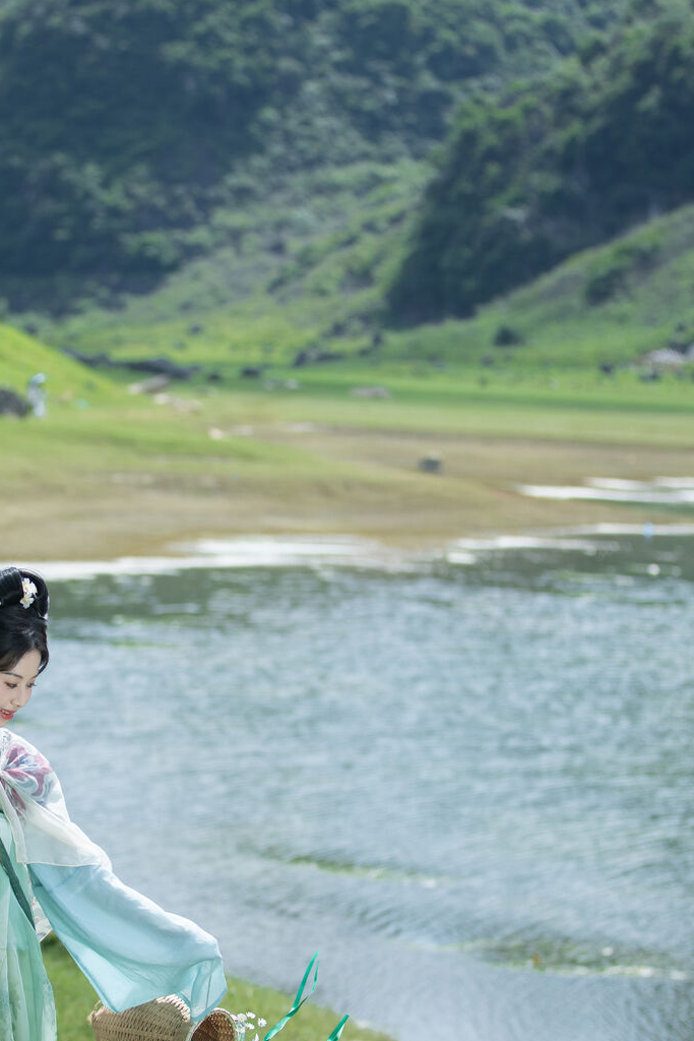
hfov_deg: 11.1
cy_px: 670
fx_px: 3555
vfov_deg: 16.6
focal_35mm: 123
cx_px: 205
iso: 100
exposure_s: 1/1250
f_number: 2.8
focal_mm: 70
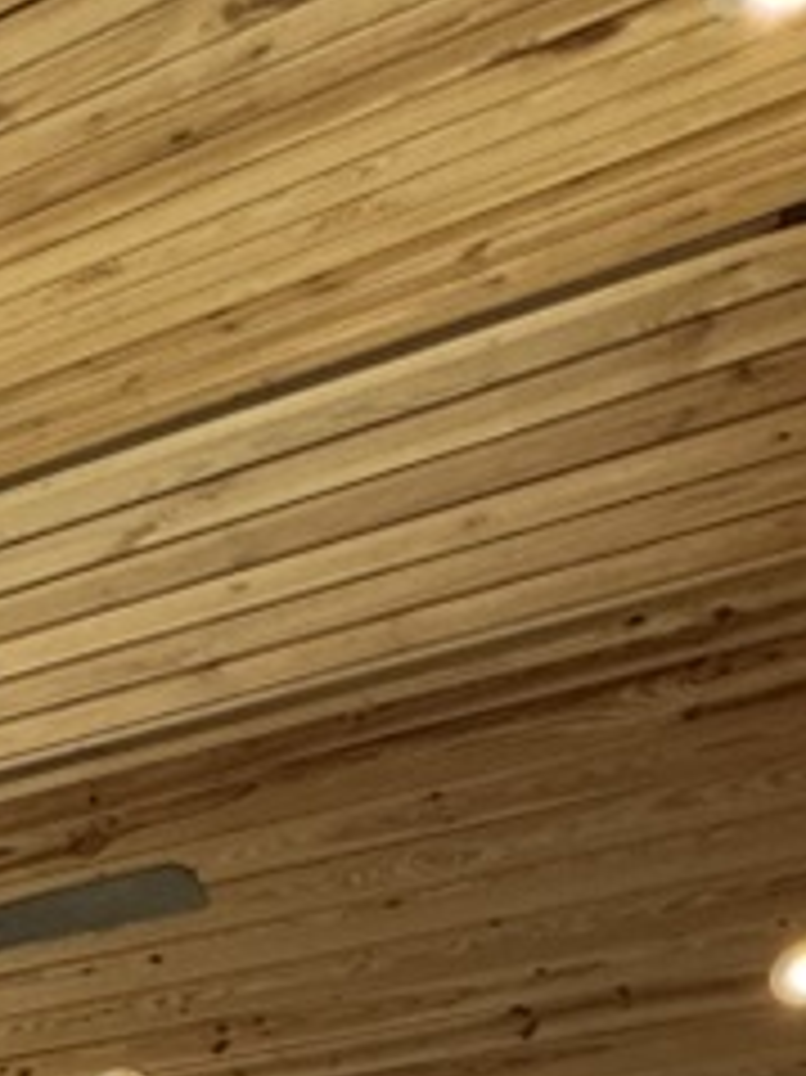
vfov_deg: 21.3
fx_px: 1864
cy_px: 1936
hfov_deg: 22.7
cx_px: -126
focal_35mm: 60
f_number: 2.2
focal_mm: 2.22
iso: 40
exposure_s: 1/288
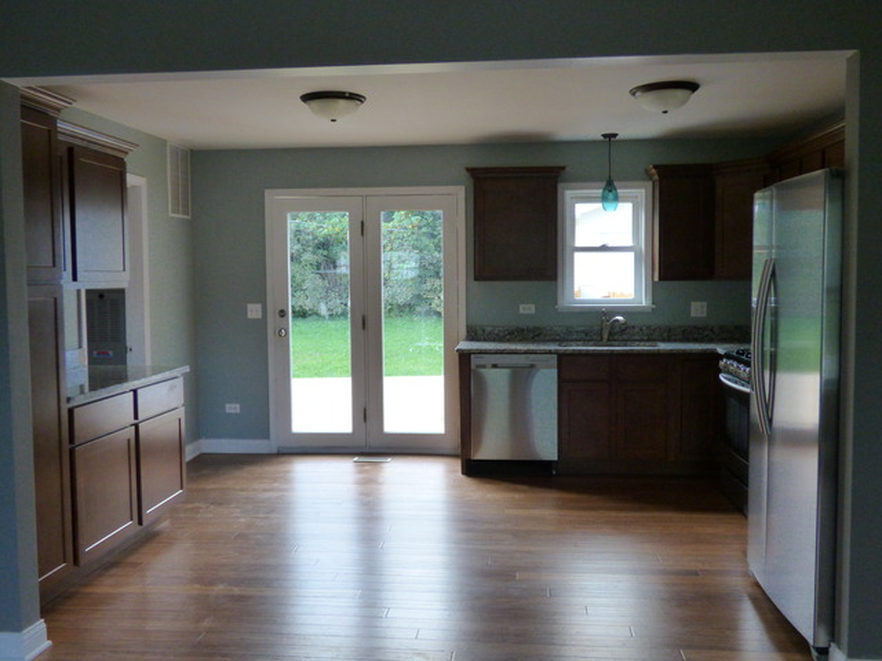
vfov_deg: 44.2
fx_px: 815
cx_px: 441
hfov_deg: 56.8
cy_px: 330
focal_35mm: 32
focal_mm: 5.53
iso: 400
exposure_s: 1/80
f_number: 3.3
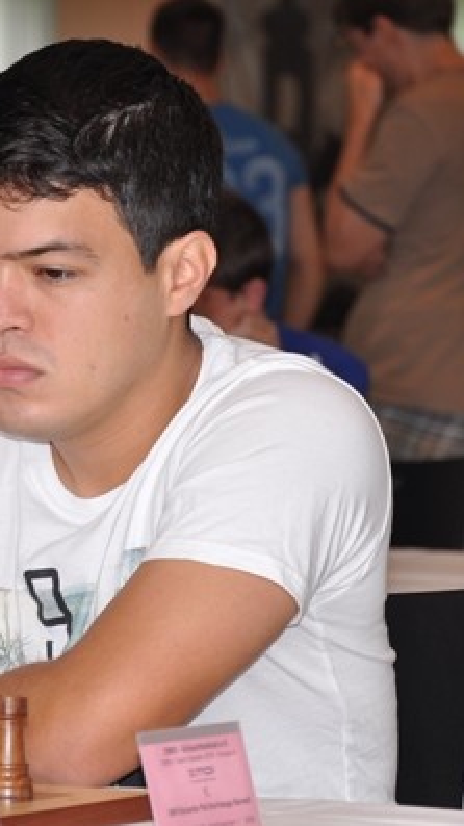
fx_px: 4418
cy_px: 413
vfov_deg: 10.7
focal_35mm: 202
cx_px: 92
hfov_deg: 6.0
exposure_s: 1/60
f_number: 5.6
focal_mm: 85
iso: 400
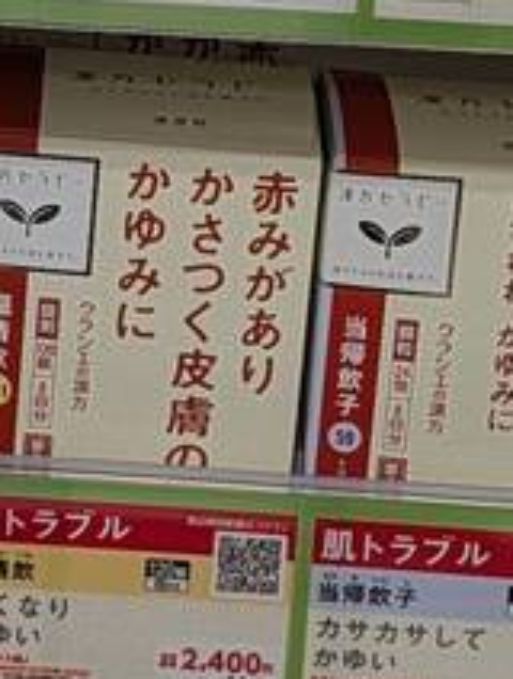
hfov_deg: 8.1
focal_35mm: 181
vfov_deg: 10.8
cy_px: -3
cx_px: -120
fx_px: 3562
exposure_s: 1/120
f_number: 1.68
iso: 96
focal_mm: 6.9
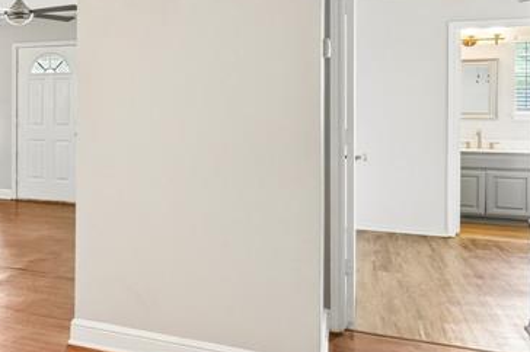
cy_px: 103
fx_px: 662
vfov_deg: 29.5
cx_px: -95
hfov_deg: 35.2
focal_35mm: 45
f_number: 8
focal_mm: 16
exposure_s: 1/8
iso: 400
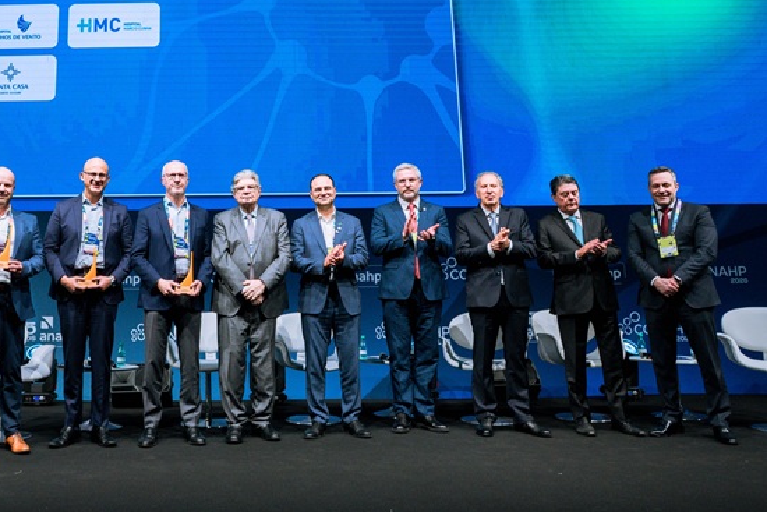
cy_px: 174
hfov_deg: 54.1
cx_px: 229
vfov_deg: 38.5
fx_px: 725
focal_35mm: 34
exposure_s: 1/200
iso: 800
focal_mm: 22
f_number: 5
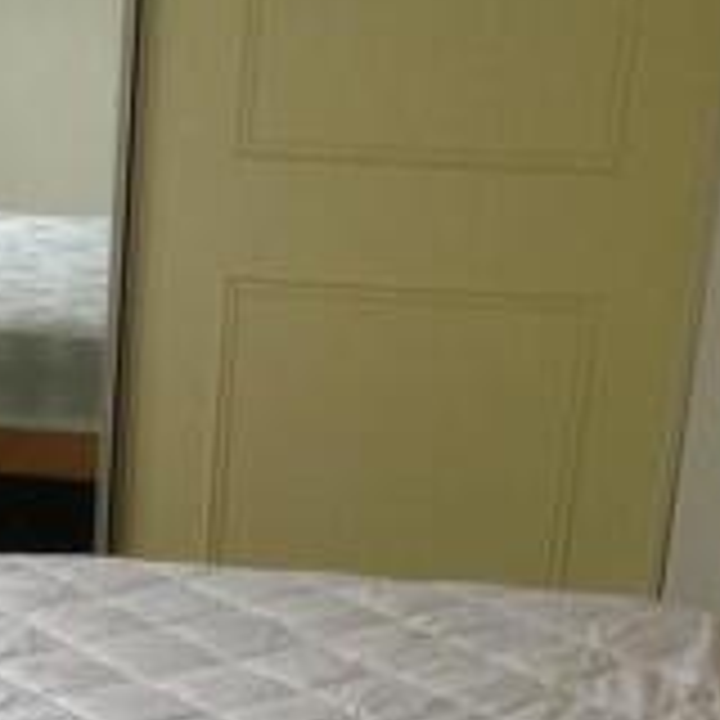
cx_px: -56
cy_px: 731
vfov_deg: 16.1
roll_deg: -0.1
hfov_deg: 16.0
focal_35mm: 106
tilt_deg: -21.0
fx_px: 2494
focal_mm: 4.12
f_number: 2.4
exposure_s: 1/20
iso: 100
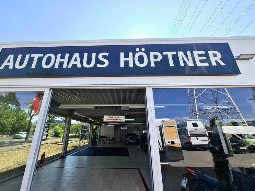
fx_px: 103
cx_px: 118
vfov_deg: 85.7
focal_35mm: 14
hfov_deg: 101.9
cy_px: 96
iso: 40
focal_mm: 1.74
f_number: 2.2
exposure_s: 1/1094
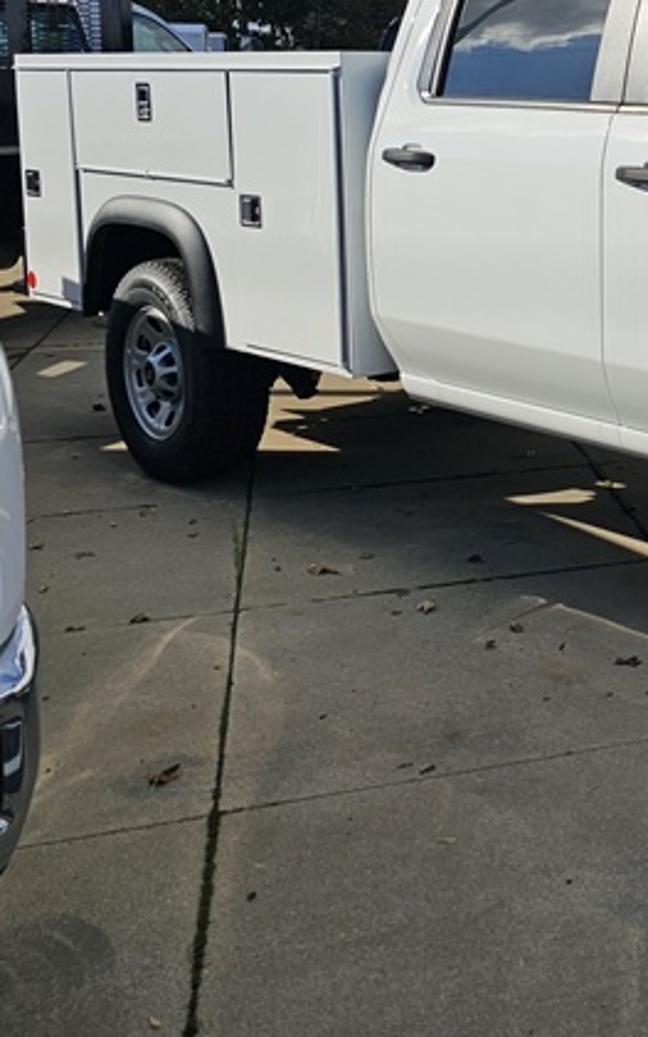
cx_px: 835
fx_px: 1442
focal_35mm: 51
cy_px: 241
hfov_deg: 22.7
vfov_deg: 38.4
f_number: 1.7
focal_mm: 6.3
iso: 10
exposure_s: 1/1571
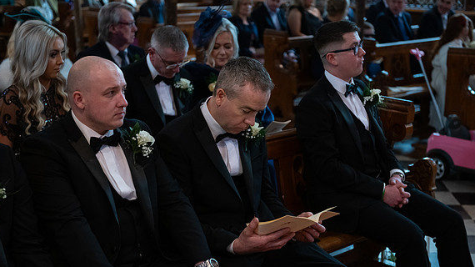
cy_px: 157
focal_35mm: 64
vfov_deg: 18.8
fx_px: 806
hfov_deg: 32.8
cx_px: 236
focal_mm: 60
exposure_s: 1/160
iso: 1250
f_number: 3.5
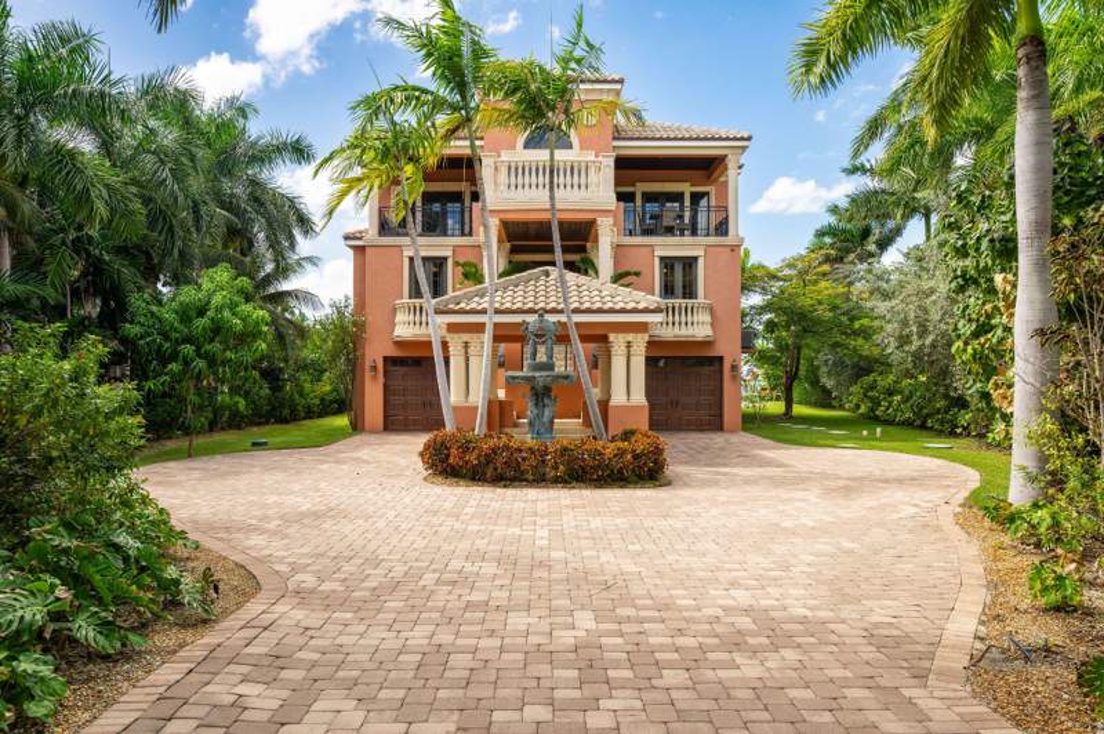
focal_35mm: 27
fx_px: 828
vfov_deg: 47.8
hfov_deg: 67.4
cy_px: 367
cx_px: 552
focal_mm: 27
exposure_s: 1/200
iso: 100
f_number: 8
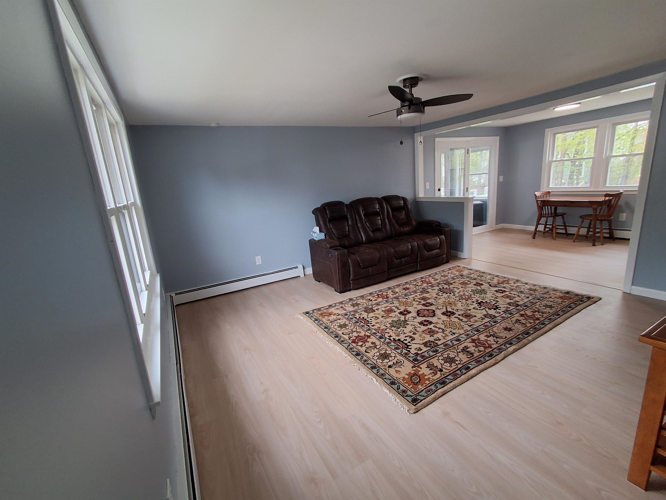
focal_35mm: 16
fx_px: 308
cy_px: 250
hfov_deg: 94.5
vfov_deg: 78.1
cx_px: 333
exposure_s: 1/40
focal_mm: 1.64
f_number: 2.2
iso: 125
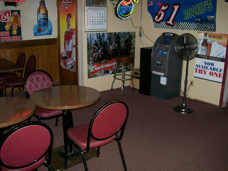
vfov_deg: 39.7
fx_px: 237
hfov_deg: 51.4
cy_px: 86
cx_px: 114
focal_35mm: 36
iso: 140
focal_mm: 6
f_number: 2.7
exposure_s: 1/64
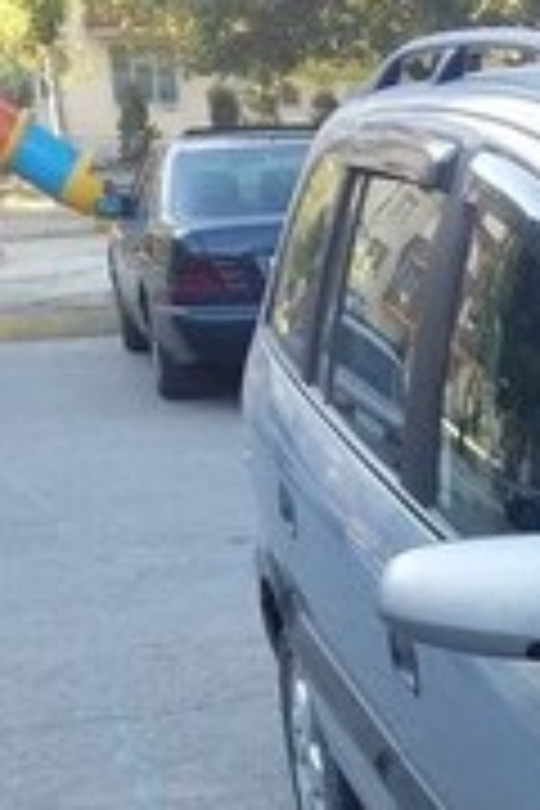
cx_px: 752
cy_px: 1026
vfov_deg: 21.0
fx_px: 2002
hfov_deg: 14.5
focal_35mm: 89
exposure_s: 1/136
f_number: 2.2
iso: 40
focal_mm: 3.3
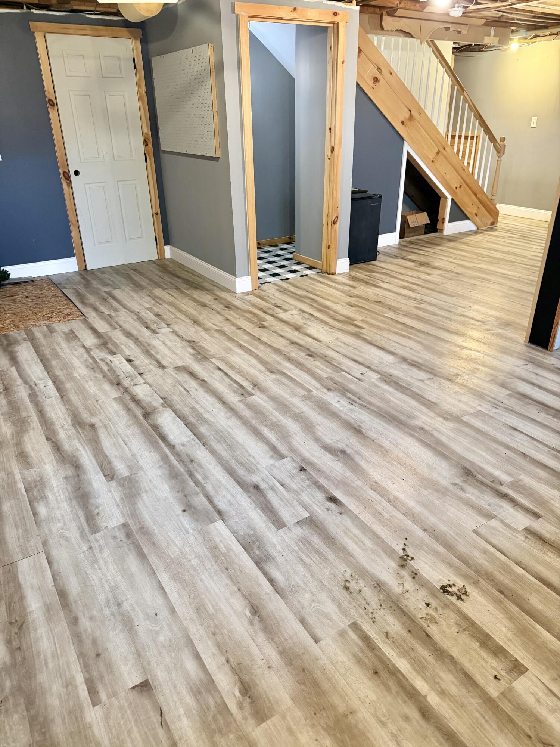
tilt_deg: -26.1
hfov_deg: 56.8
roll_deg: +0.7
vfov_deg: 71.6
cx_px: 280
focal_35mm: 24
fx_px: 518
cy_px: 374
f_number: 1.78
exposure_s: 1/60
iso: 400
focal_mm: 6.76
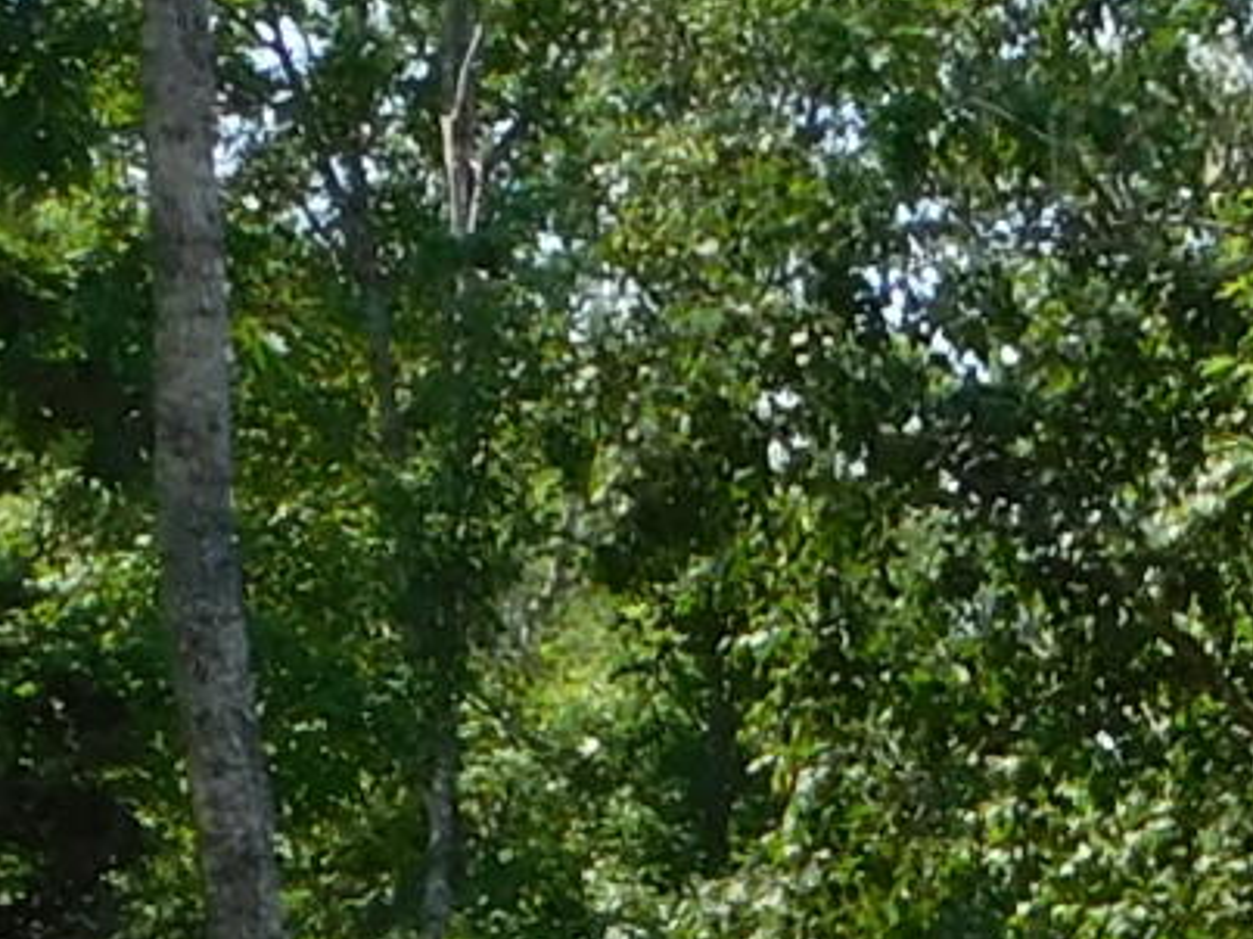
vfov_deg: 4.9
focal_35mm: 298
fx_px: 10784
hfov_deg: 6.6
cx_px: 1921
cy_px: 2239
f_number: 3.6
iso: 125
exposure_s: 1/640
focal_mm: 7.1
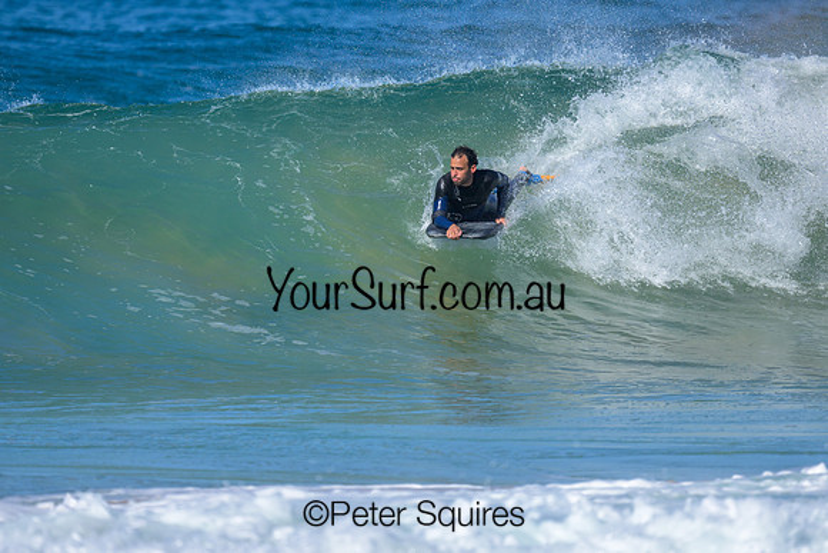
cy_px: 275
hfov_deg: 2.3
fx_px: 20442
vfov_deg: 1.5
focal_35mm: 889
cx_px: 378
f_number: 6.3
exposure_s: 1/2000
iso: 320
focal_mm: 800
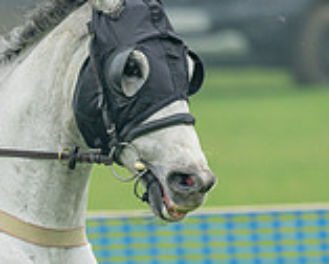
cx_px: -197
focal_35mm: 1615
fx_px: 15745
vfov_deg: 1.0
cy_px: 346
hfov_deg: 1.2
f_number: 4.5
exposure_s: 1/500
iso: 800
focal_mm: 400
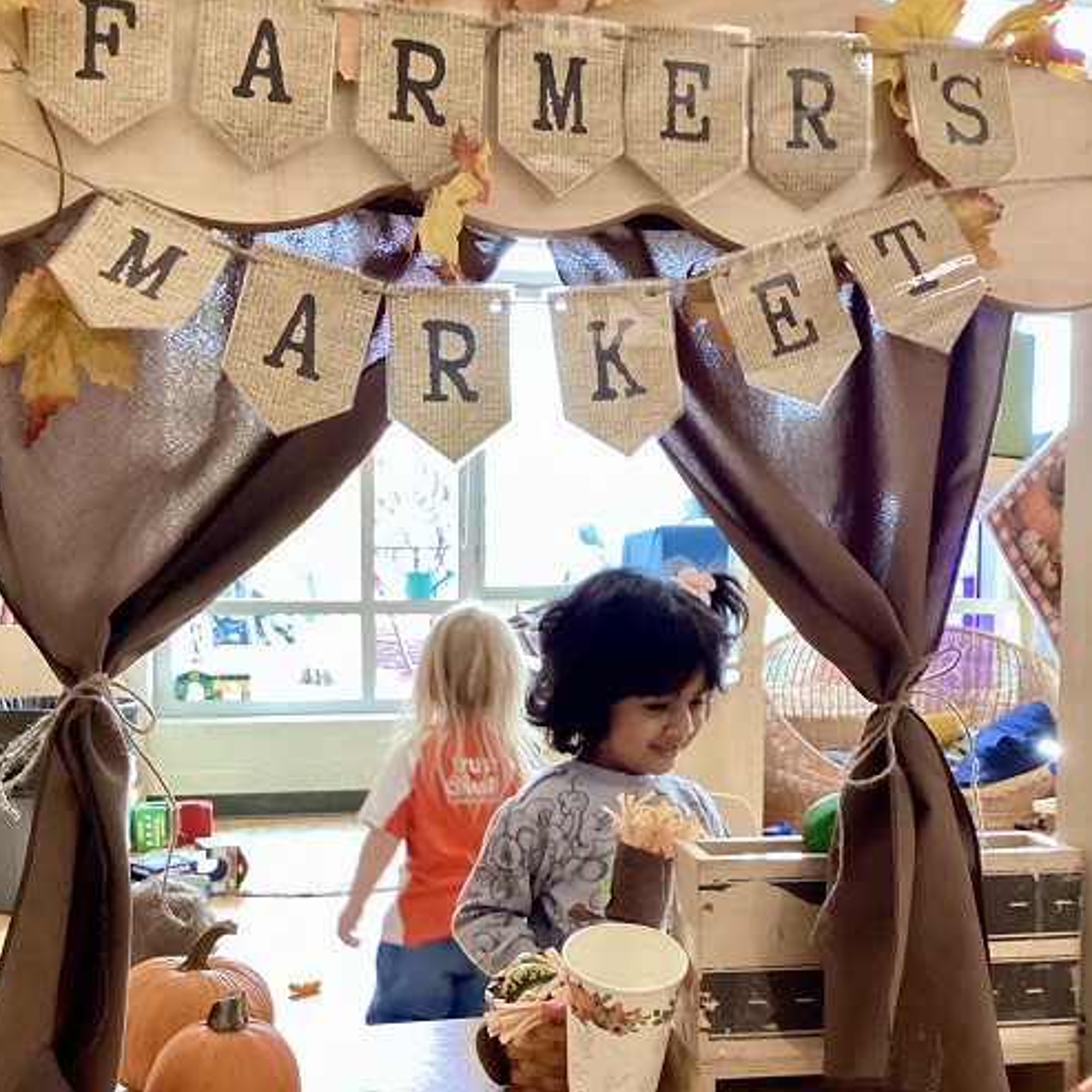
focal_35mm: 37
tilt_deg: -4.3
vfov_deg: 44.7
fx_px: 1321
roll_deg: -0.9
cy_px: 662
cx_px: 540
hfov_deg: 44.9
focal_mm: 3.3
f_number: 2.4
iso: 320
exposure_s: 1/50
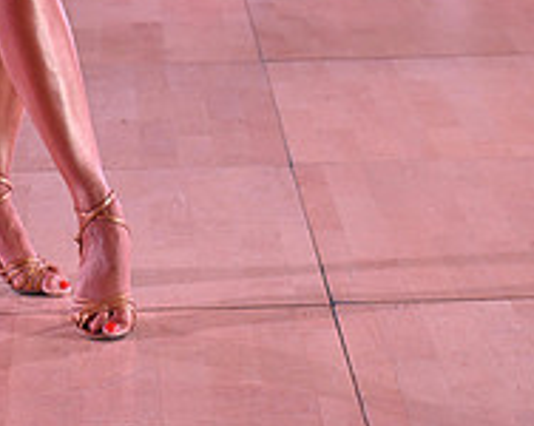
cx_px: 107
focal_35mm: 203
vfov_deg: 7.4
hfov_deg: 9.5
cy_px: -264
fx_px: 3205
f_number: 5
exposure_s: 1/200
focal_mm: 70
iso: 1600
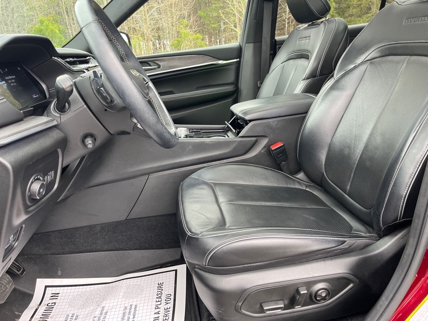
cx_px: 214
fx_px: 321
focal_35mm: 26
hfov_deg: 67.3
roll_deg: +3.8
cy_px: 160
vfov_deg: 53.1
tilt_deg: -21.7
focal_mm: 5.1
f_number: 1.6
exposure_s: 1/121
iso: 100
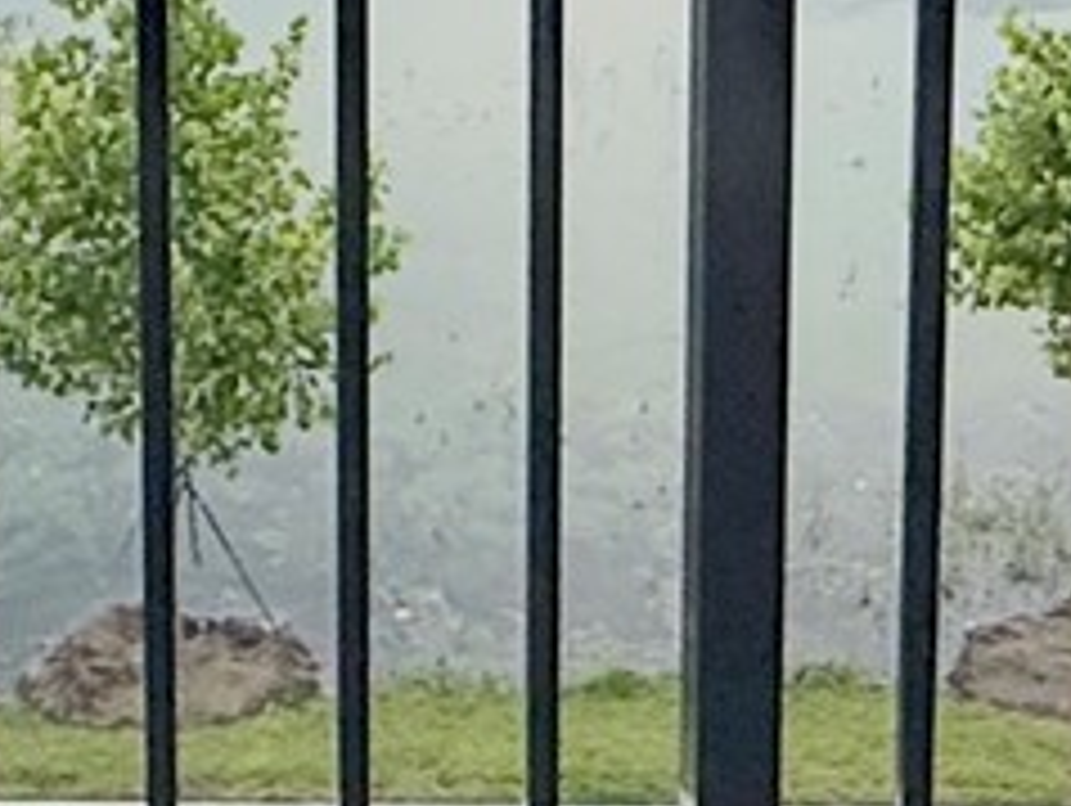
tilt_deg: -7.3
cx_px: 112
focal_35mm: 94
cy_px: -734
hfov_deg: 20.4
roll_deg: +0.9
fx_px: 2911
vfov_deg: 13.7
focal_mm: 2.22
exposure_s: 1/479
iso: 50
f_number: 2.2
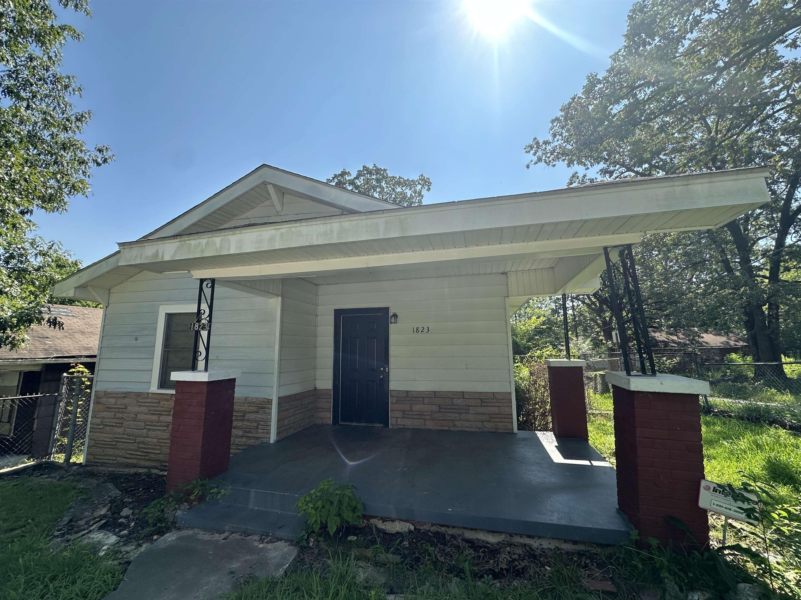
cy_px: 300
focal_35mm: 14
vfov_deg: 85.7
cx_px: 400
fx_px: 324
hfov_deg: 102.1
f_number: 2.2
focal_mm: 2.22
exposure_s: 1/895
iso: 40
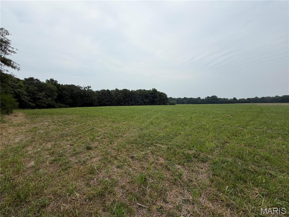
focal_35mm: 14
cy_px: 108
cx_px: 144
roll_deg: +3.0
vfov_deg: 85.7
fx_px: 117
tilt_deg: -3.4
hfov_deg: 102.1
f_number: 2.2
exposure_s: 1/770
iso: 32
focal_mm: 2.22
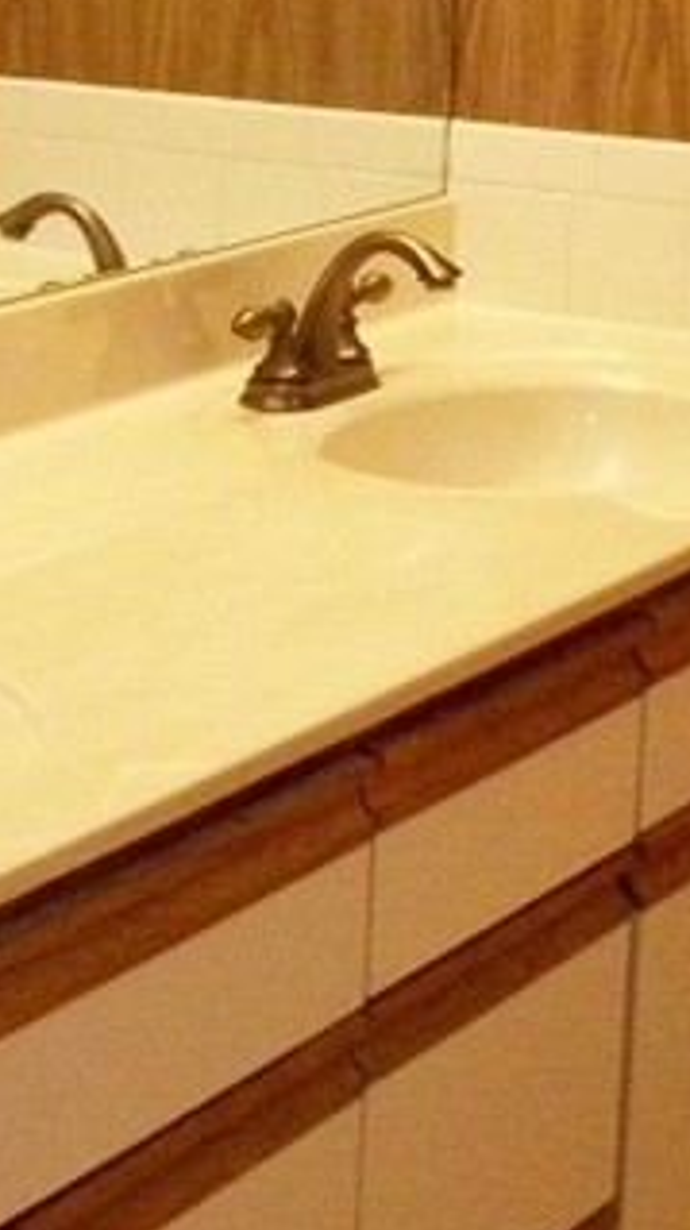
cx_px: -262
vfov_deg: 18.9
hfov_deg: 10.5
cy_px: 220
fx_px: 3650
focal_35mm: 112
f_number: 2.9
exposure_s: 1/125
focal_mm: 5.7
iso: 312
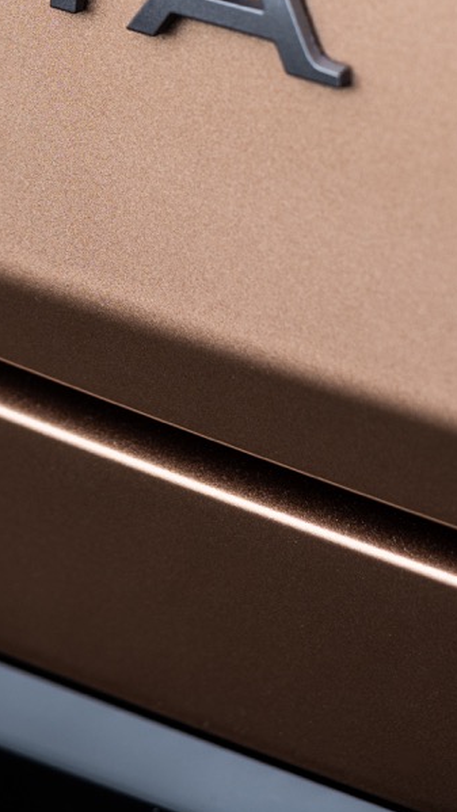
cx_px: -57
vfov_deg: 12.6
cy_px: -38
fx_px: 3619
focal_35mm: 168
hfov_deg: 7.2
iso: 64
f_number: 3.5
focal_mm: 50
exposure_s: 1/800
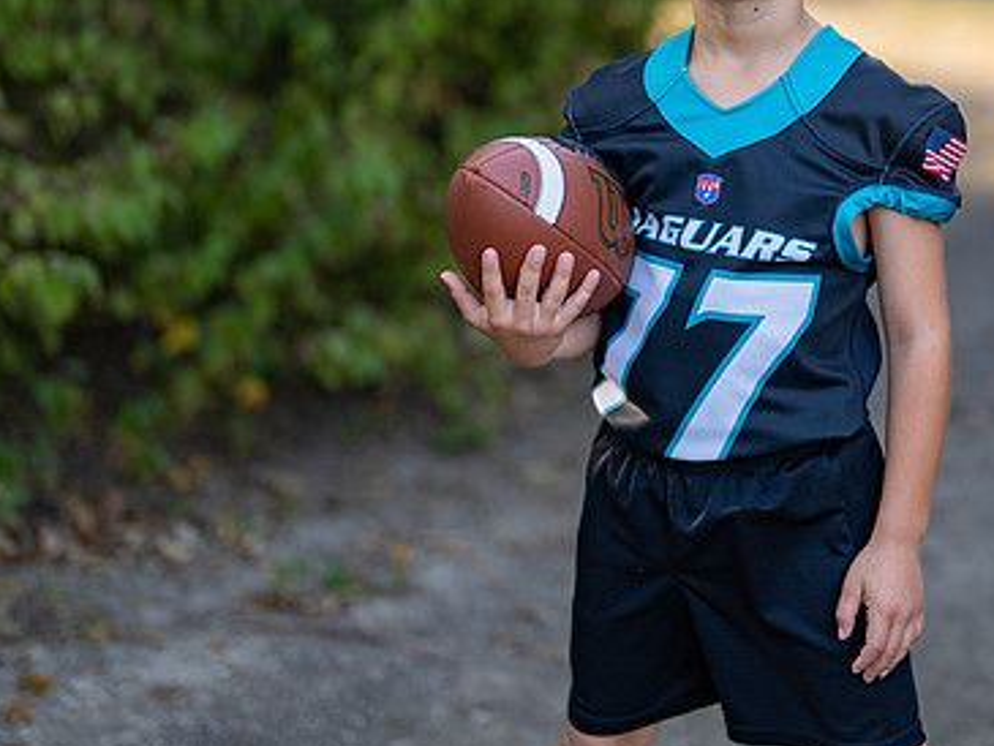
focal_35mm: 90
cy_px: 183
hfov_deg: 21.6
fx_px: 2585
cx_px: 762
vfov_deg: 16.3
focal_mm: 50
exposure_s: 1/640
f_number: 1.2
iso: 100
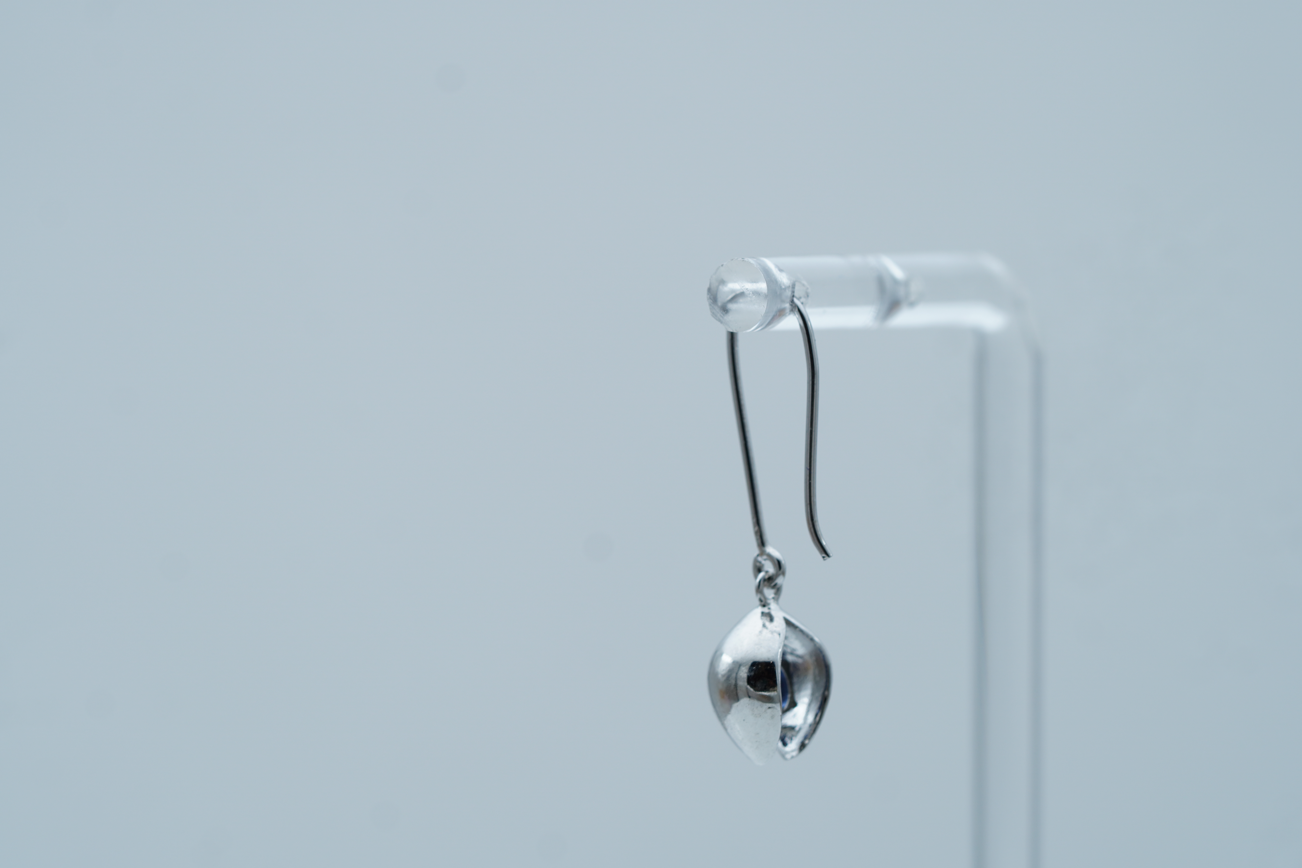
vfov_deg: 10.2
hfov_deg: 15.2
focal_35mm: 135
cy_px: 434
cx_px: 651
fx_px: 4882
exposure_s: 1/60
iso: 160
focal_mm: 90
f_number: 5.6
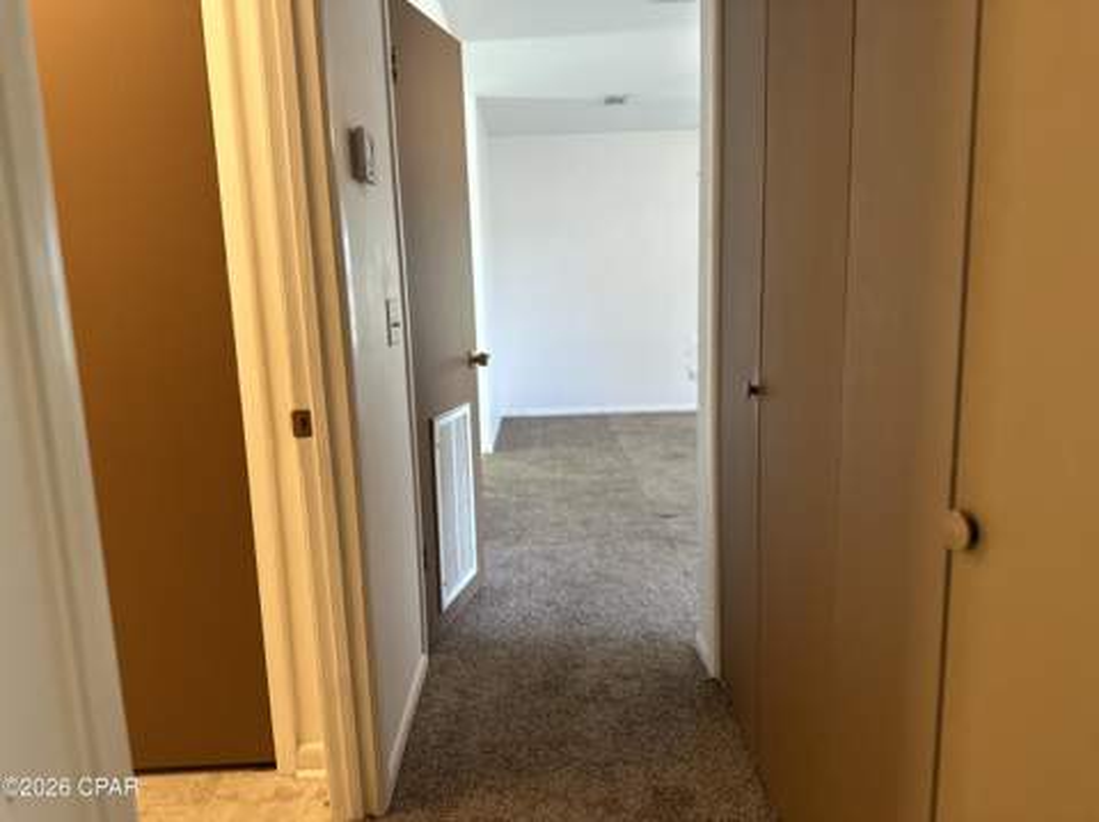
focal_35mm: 24
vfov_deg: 56.7
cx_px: 550
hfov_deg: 71.7
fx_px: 761
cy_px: 411
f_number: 1.78
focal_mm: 6.86
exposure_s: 1/60
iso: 250
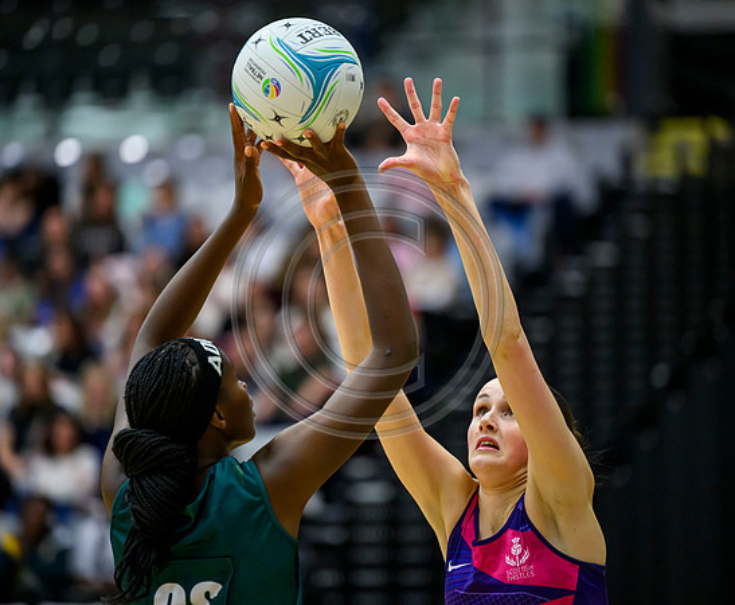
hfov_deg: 8.8
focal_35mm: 218
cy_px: 302
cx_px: 387
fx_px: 4788
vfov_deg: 7.2
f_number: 2.8
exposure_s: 1/1000
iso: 4000
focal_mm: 190
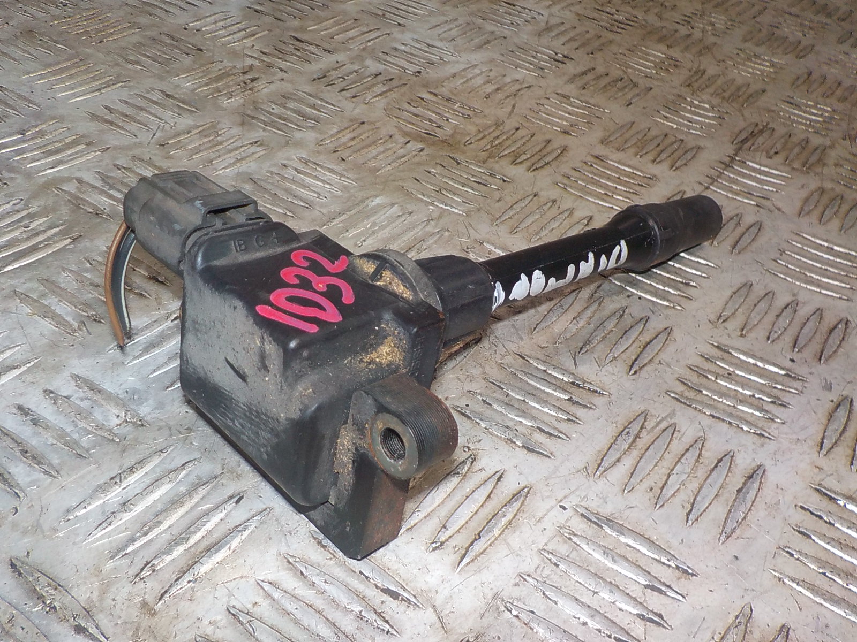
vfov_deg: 46.8
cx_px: 428
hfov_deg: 60.0
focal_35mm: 30
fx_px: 743
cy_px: 321
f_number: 3.3
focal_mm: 4.1
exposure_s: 1/30
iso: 200
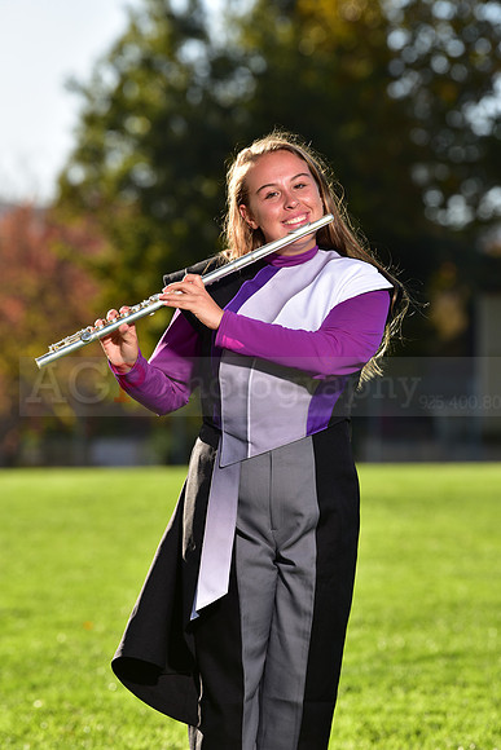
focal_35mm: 200
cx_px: 250
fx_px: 4172
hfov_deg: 6.9
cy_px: 375
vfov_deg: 10.3
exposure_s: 1/250
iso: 80
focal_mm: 200
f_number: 5.6
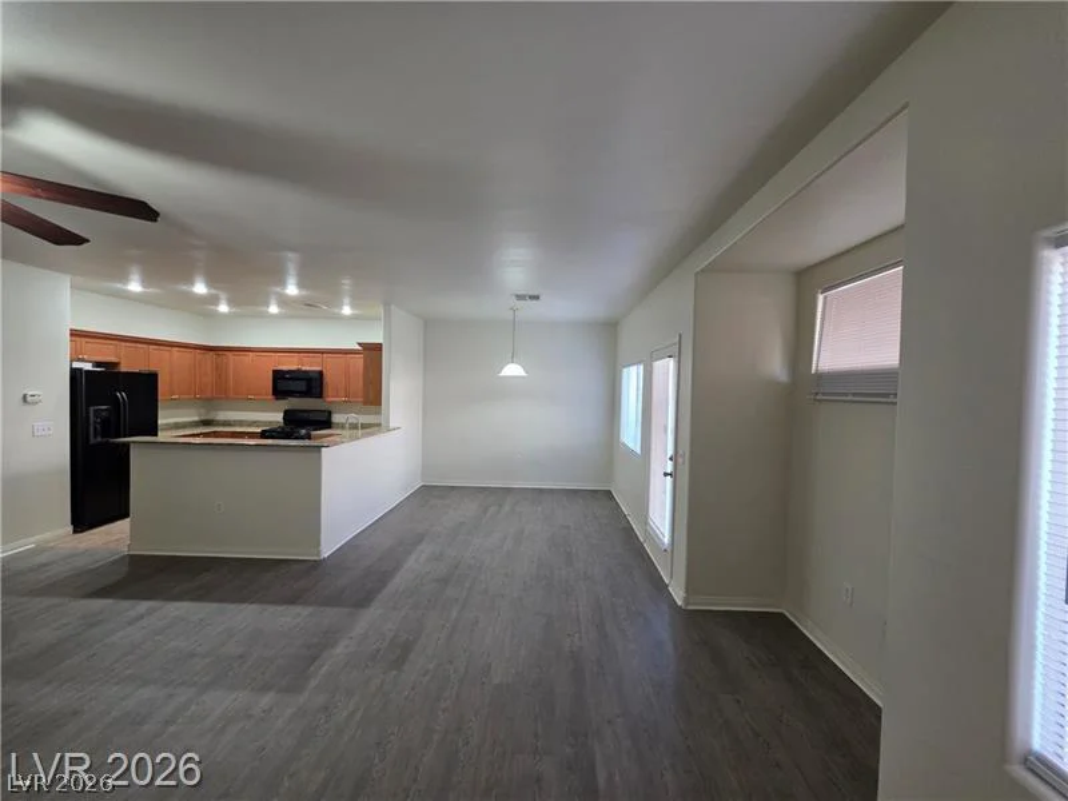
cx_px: 534
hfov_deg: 106.2
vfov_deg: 89.9
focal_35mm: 13
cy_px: 400
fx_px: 401
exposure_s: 1/60
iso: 200
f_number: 1.9
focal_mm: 2.2
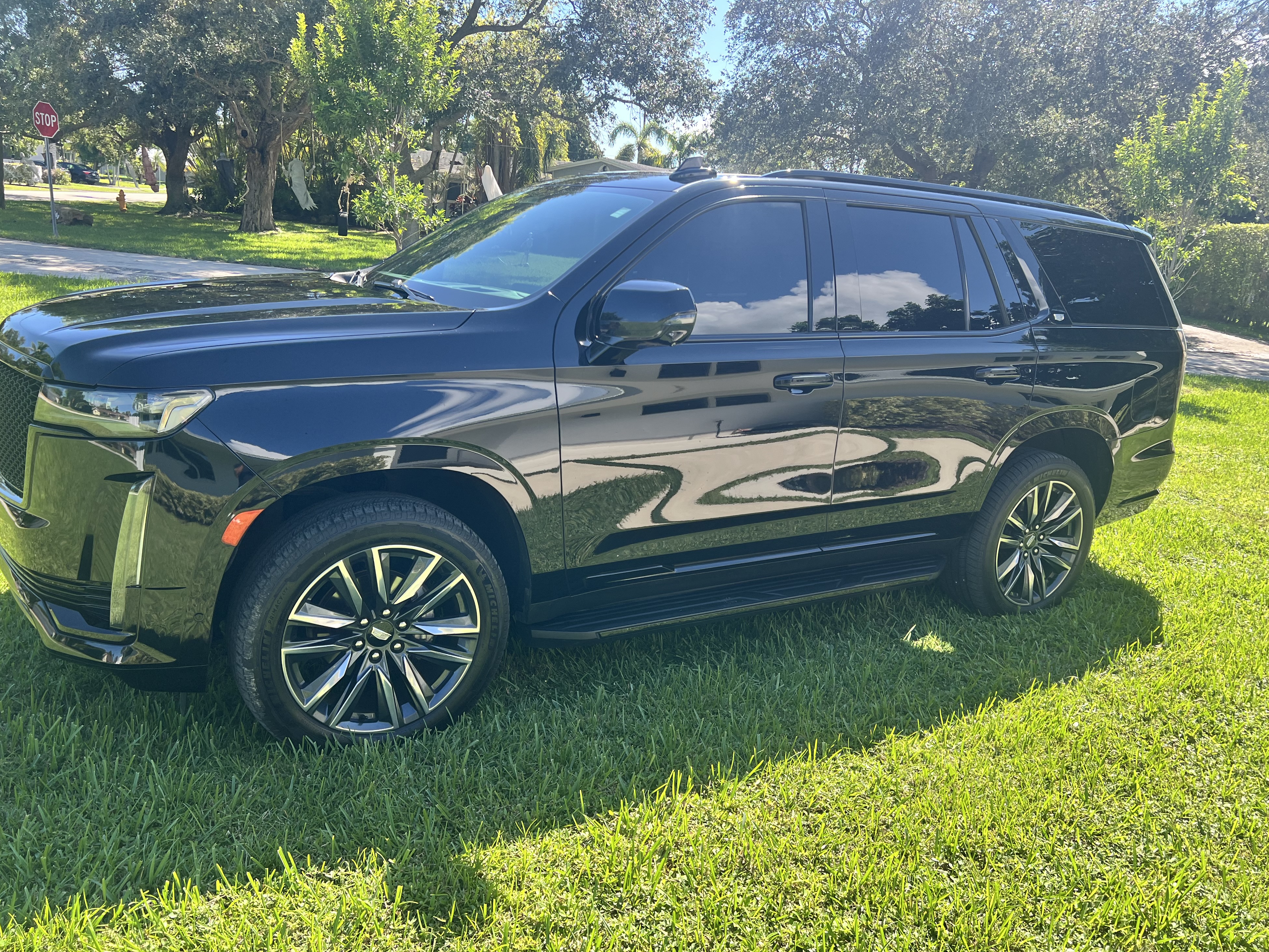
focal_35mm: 27
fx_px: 990
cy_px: 489
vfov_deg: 51.3
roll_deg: -5.2
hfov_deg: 65.3
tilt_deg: -16.5
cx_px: 637
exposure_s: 1/775
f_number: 1.5
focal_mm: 5.7
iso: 50
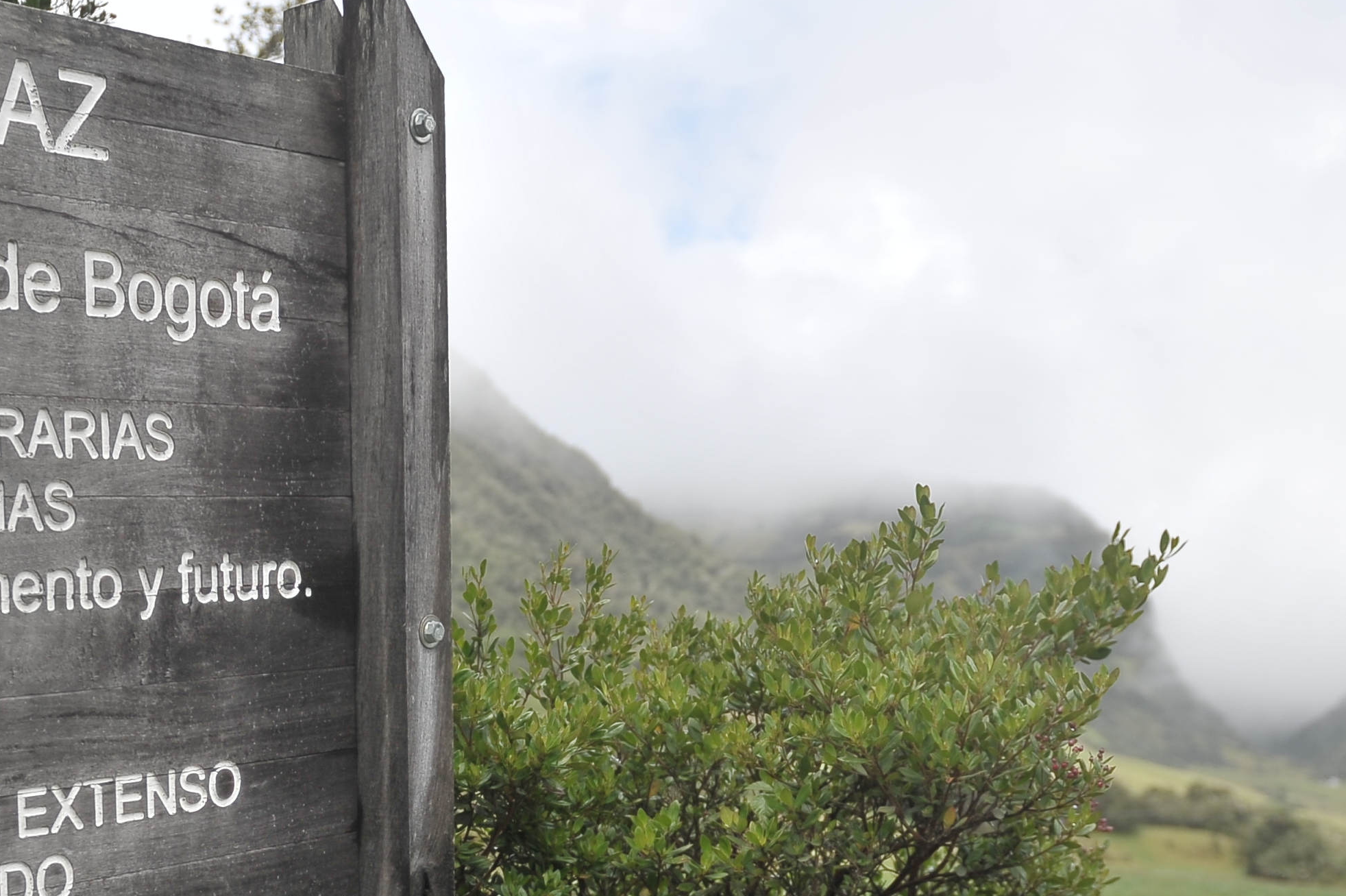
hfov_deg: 37.5
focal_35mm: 52
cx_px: 386
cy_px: 764
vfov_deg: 25.3
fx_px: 1943
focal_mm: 24
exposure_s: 1/2500
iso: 200
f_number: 2.8
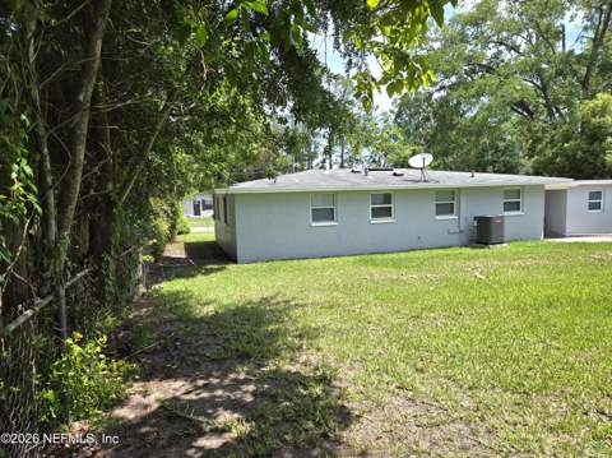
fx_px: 406
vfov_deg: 58.8
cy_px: 229
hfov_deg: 74.0
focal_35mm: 23
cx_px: 306
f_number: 1.8
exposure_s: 1/929
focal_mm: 5.4
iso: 25
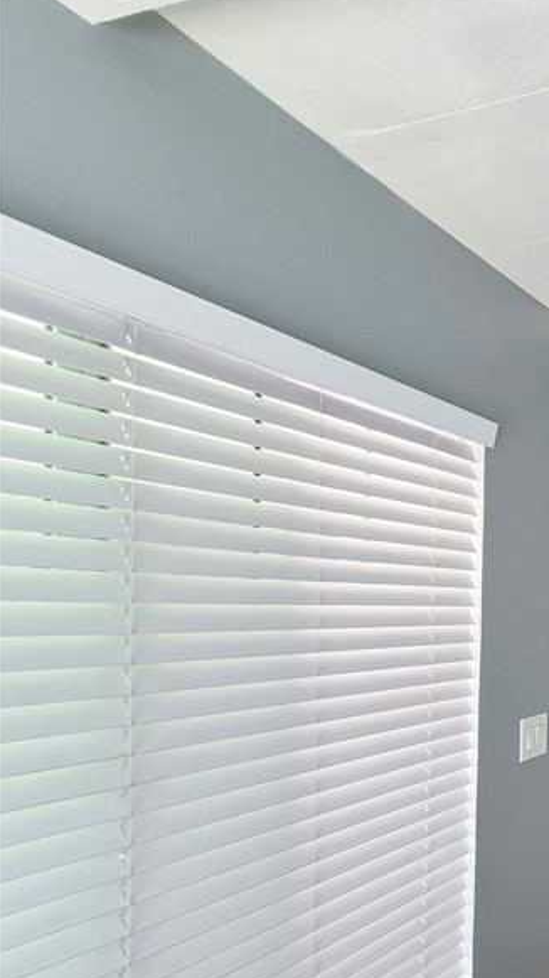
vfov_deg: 72.3
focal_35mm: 25
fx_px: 647
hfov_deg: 27.4
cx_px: 859
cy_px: 636
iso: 125
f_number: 2.2
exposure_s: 1/100
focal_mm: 1.74
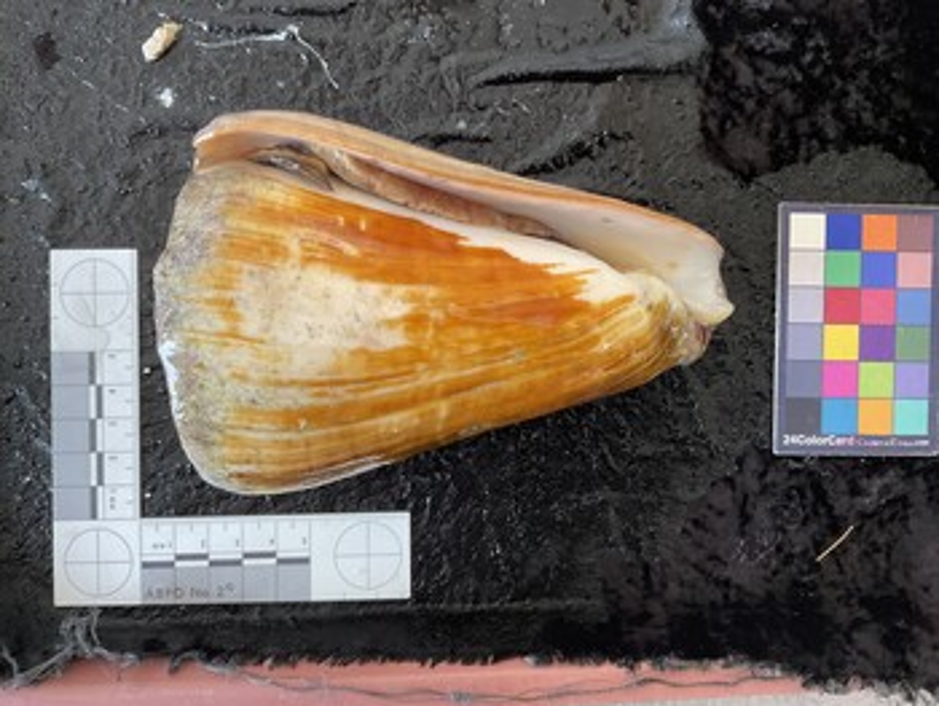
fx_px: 787
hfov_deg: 61.6
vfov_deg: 48.3
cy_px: 353
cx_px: 470
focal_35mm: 29
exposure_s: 1/60
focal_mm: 3
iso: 100
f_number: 1.8
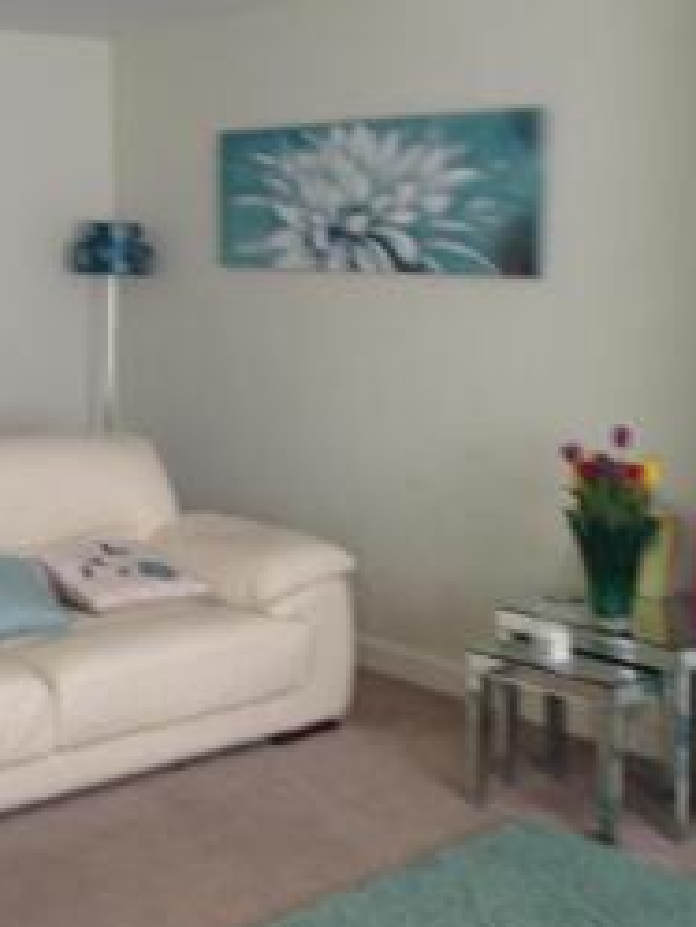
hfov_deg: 25.0
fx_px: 1554
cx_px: 182
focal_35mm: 58
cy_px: 396
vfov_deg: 33.2
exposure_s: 1/20
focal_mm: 4.12
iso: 64
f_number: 2.4
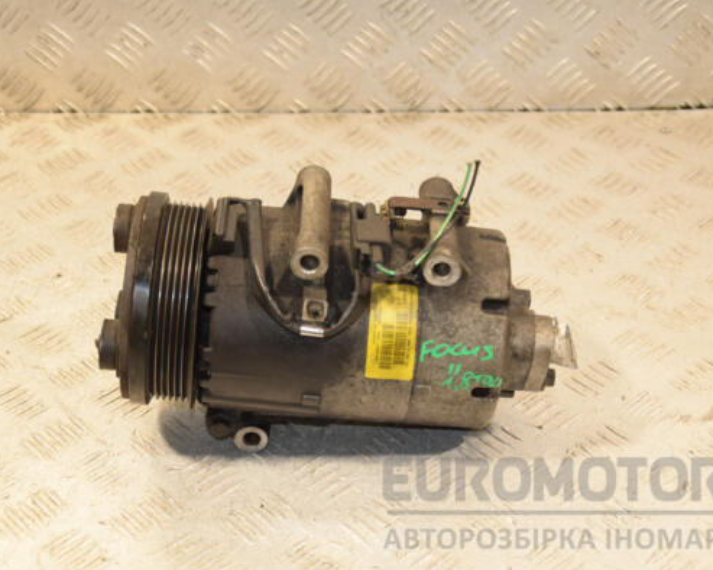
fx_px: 1519
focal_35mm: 72
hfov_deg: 26.4
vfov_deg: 21.2
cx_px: 356
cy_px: 286
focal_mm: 42
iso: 800
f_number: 5.6
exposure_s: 1/200
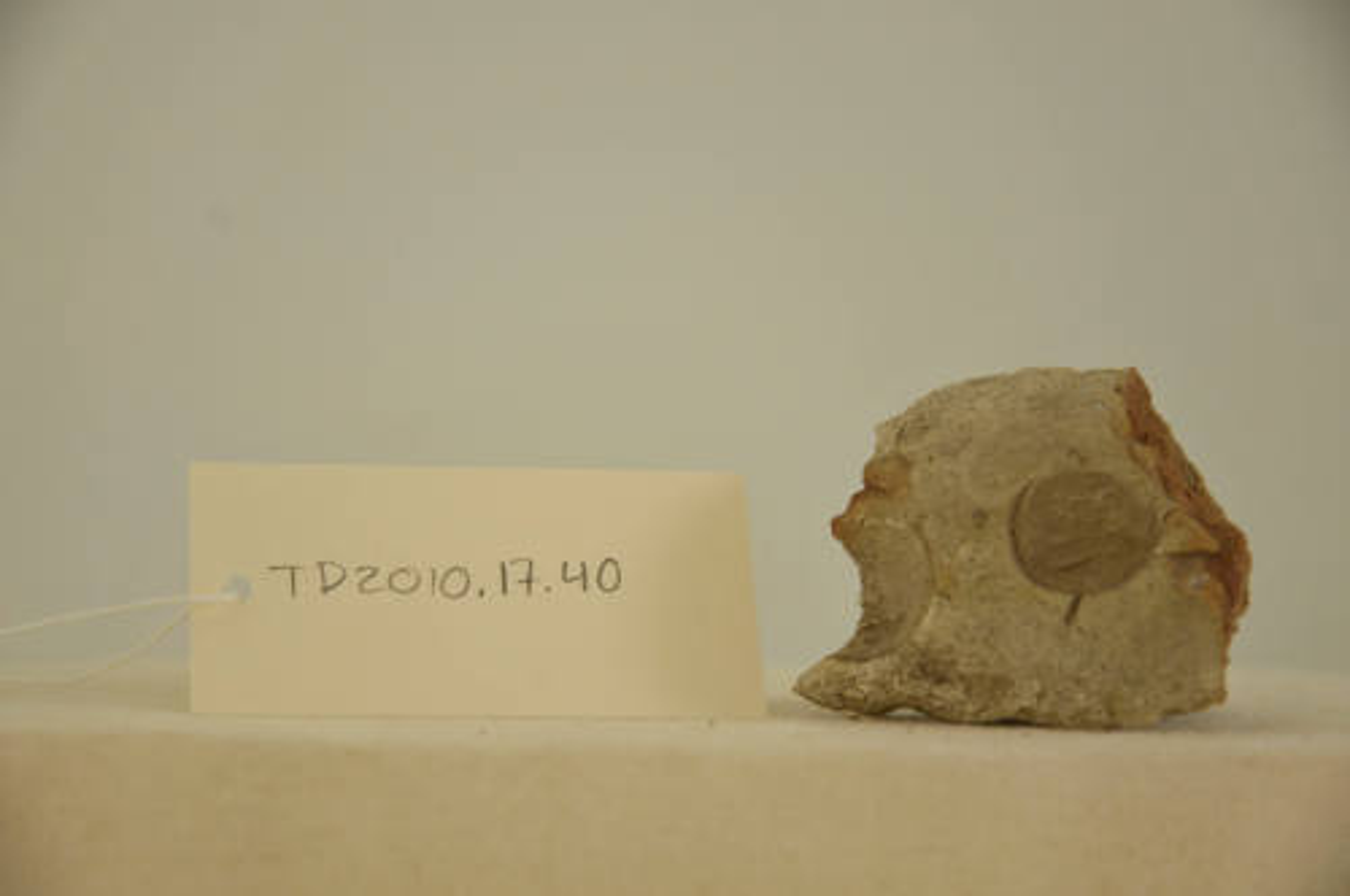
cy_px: 448
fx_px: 3820
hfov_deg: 20.0
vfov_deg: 13.4
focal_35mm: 102
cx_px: 675
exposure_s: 1/60
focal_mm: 68
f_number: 5.6
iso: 200
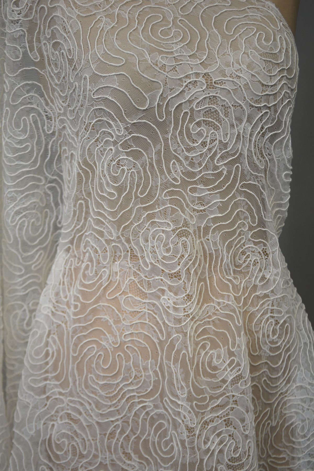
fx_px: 687
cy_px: 236
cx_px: 157
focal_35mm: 52
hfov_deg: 25.8
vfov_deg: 37.9
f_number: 5
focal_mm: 35
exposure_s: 1/100
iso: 400
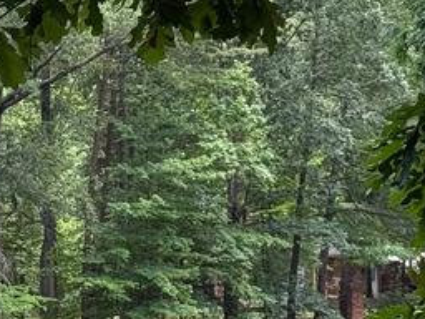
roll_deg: +0.7
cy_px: 266
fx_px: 2357
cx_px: -262
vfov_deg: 7.7
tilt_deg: +1.4
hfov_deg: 9.9
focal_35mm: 192
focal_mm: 6.76
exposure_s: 1/578
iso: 80
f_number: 1.78
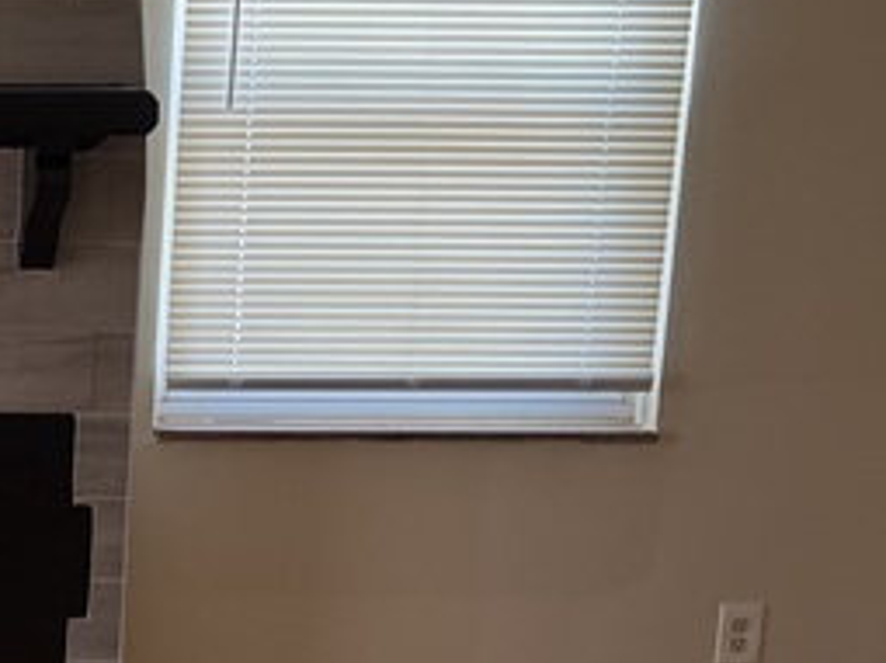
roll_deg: +0.0
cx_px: -207
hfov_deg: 25.4
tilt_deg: -10.1
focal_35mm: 68
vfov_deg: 21.6
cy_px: 319
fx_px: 1740
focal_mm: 5.96
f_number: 1.6
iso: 125
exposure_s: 1/77
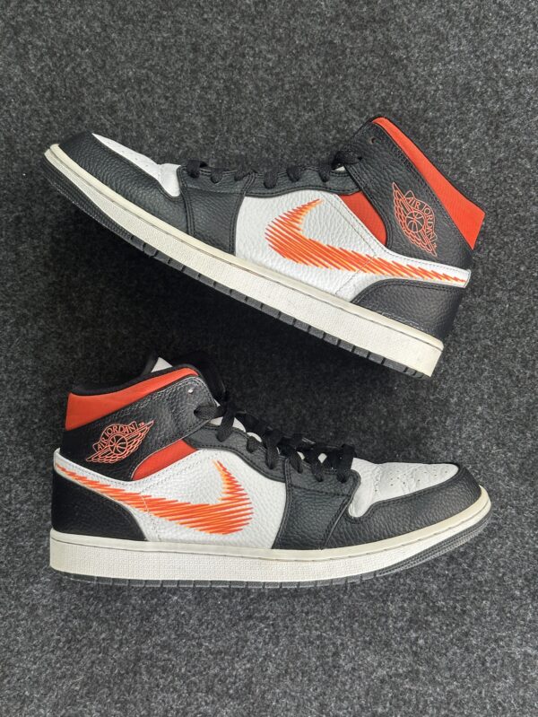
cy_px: 358
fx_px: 994
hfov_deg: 30.3
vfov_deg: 39.6
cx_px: 269
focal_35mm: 48
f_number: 1.78
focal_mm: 6.86
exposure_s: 1/50
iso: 100
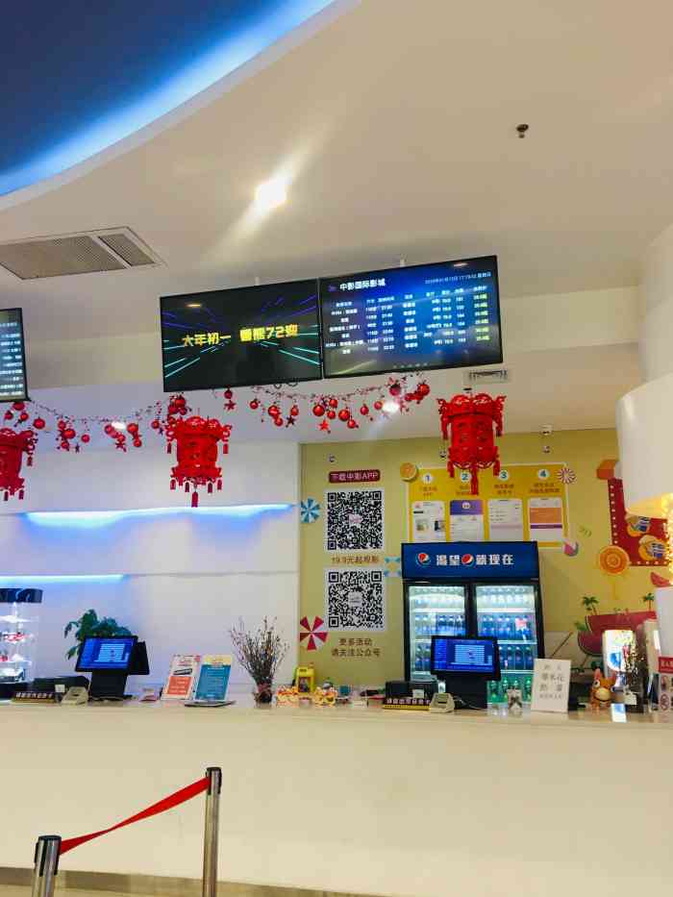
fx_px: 752
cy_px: 448
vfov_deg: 61.7
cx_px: 336
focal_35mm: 29
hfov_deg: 48.2
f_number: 2.2
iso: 80
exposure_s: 1/17
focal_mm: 4.15
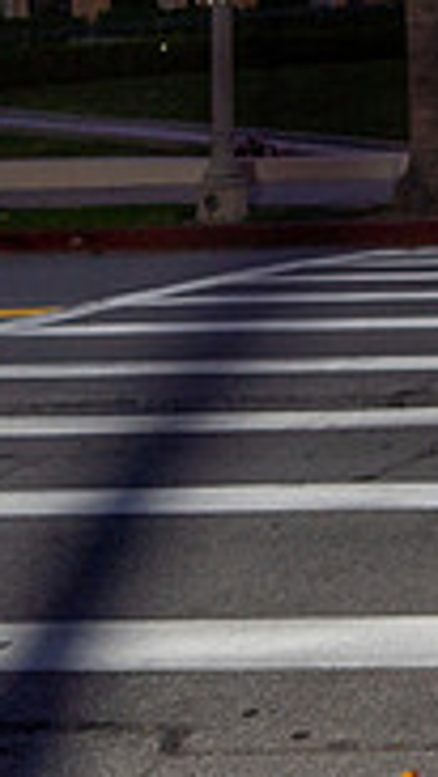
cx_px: 1022
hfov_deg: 12.1
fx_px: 1692
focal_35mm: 82
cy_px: 31
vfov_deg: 24.9
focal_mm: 24
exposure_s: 1/125
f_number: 3.5
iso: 500
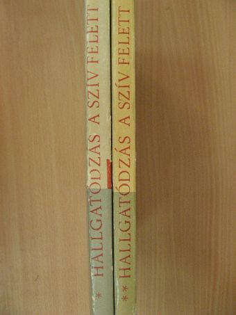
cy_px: 158
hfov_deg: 37.7
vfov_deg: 49.0
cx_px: 118
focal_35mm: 38
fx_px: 345
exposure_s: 1/18.3
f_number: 3.5
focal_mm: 6.3
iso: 200
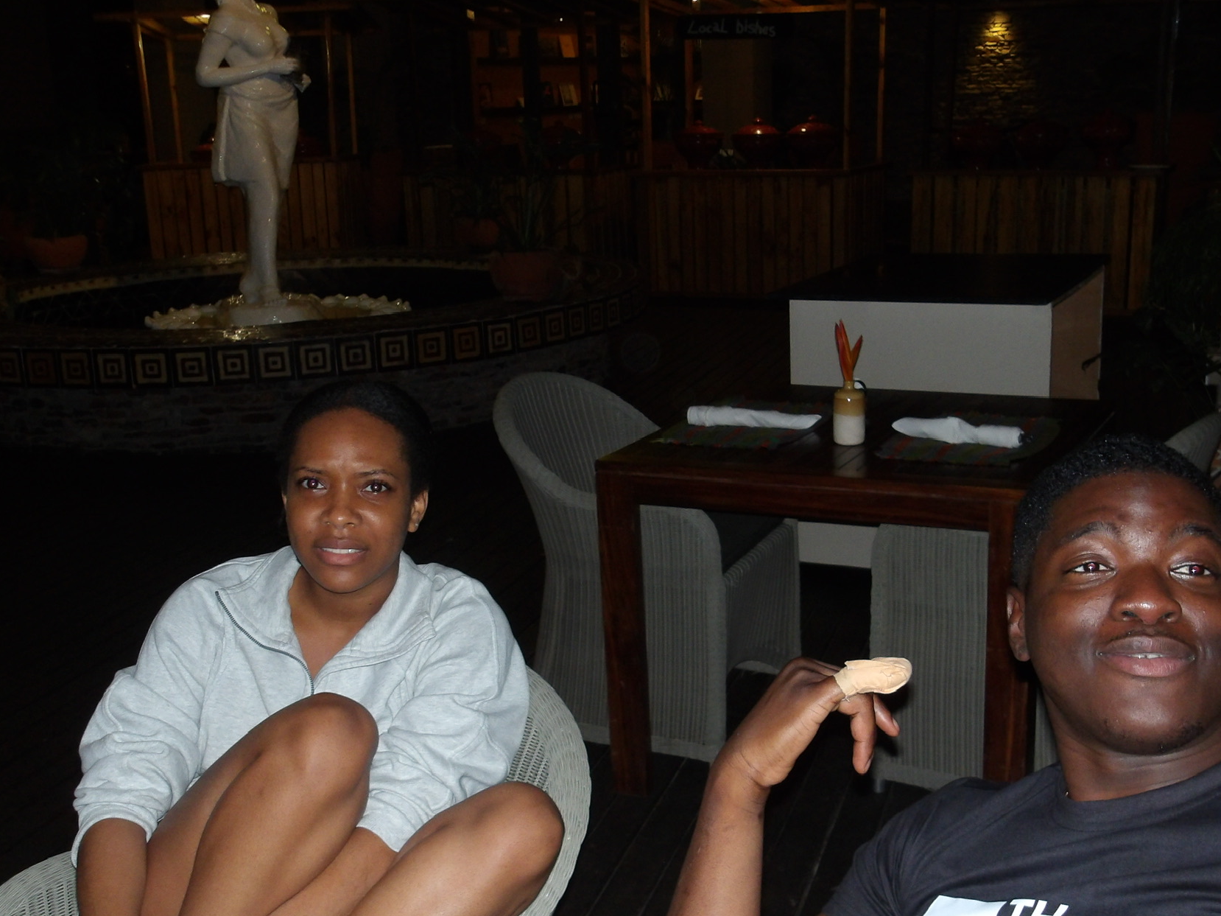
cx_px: 655
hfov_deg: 44.8
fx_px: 1481
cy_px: 505
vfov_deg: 34.3
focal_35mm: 42
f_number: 3.3
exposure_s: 1/60
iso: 320
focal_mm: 6.1
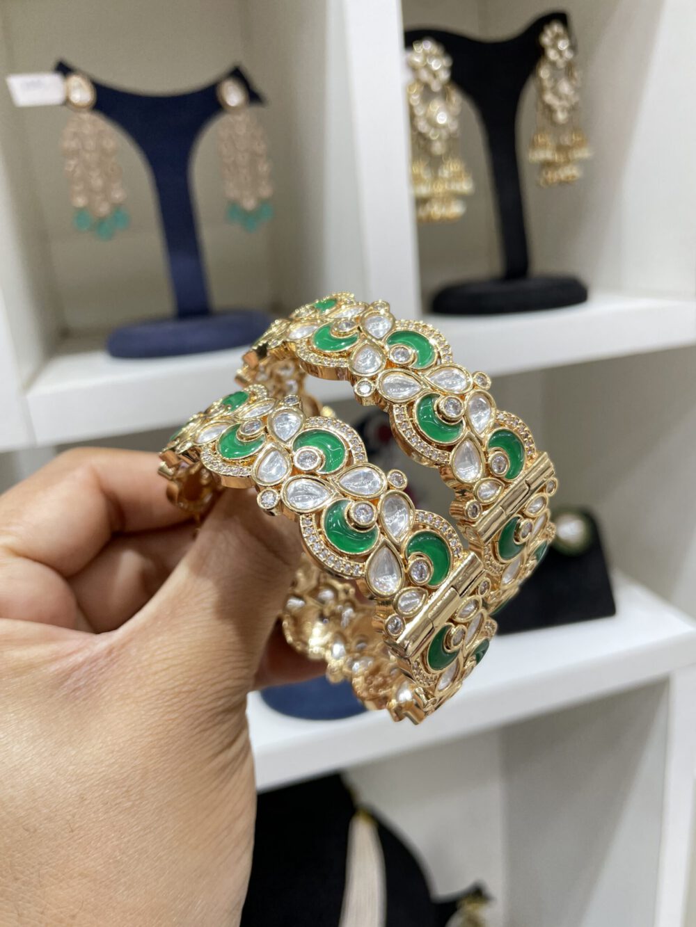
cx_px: 348
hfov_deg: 53.1
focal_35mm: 26
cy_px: 464
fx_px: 697
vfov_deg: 67.3
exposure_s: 1/100
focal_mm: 4.2
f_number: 1.6
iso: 32
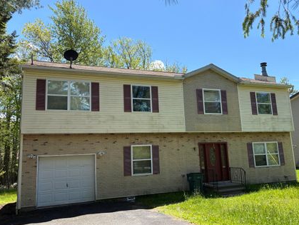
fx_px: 268
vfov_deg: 45.5
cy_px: 111
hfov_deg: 58.3
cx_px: 160
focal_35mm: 31
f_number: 1.6
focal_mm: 5.96
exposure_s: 1/1848
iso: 50
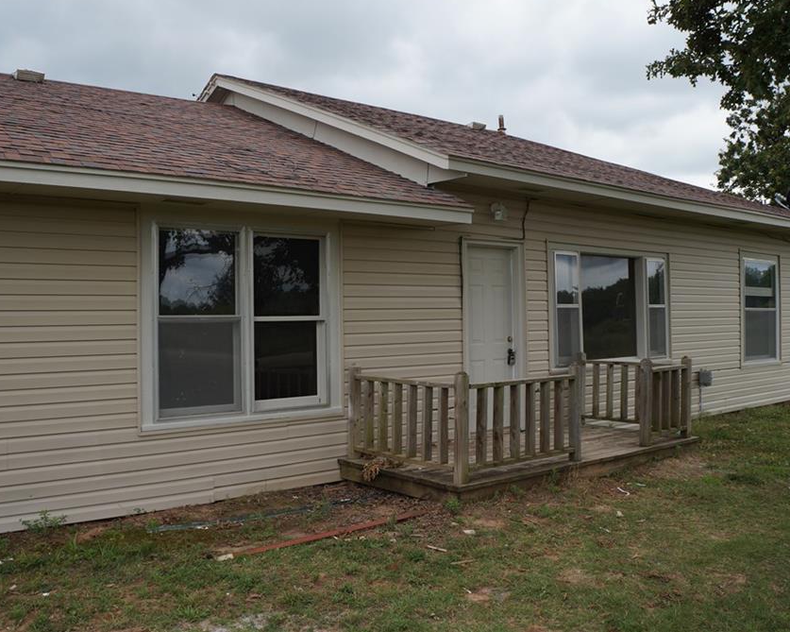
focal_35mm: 31
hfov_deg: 57.2
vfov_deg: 47.1
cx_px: 382
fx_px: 725
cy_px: 311
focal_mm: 18
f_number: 9
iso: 100
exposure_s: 1/100
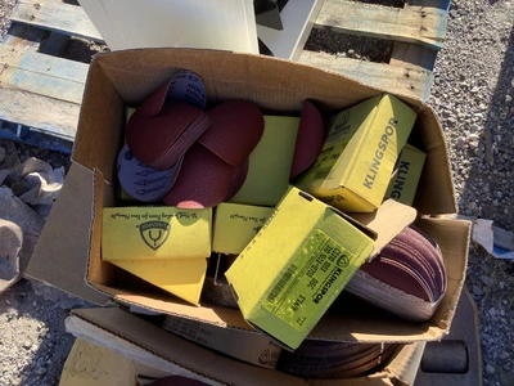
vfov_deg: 45.4
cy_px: 193
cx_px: 257
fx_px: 460
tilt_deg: -76.4
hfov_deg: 58.4
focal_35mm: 31
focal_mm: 3.3
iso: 25
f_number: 2.4
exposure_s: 1/266
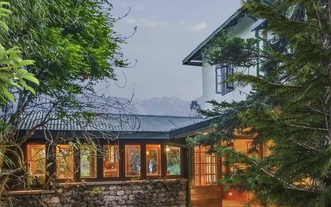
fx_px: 370
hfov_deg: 47.2
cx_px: 229
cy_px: 176
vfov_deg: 30.2
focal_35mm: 41
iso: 500
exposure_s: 1/500
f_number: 9
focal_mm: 16
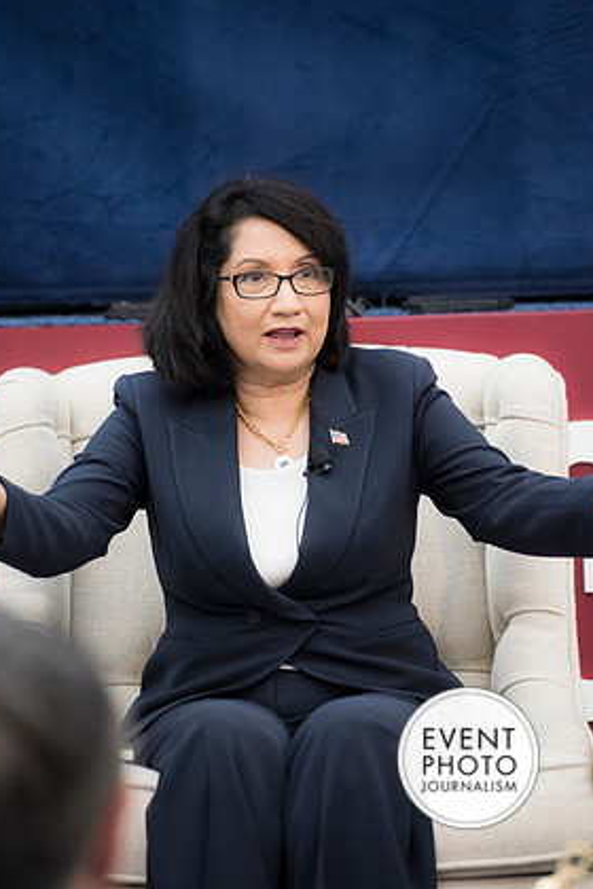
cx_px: 290
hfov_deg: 5.1
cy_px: 419
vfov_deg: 7.7
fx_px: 6621
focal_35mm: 268
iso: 2800
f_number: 5.6
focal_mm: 250
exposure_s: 1/500
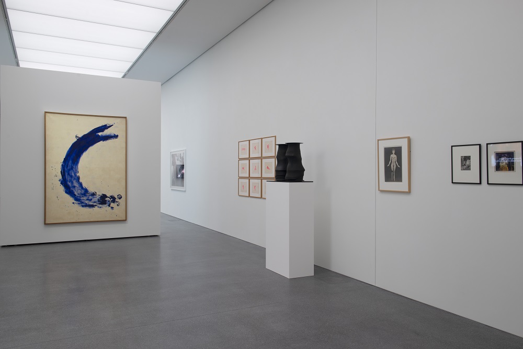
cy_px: 174
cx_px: 262
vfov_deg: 45.0
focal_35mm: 29
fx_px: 421
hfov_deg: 63.7
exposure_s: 1.3
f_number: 9
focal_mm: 29
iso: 100
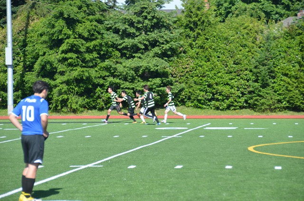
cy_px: 100
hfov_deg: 13.1
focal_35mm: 158
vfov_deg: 8.7
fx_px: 1327
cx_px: 152
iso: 400
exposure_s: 1/1000
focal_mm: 105
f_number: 5.3
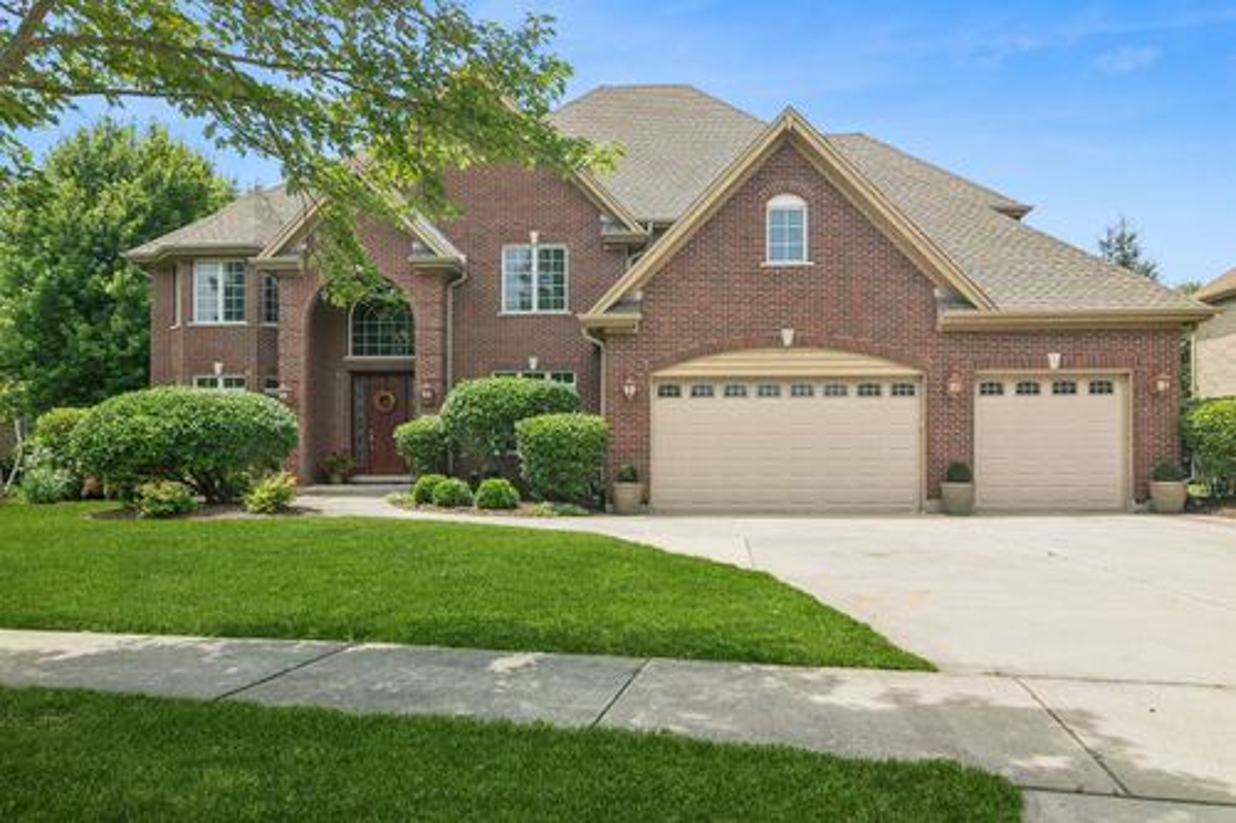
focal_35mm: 22
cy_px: 412
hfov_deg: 78.6
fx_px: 755
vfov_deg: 57.2
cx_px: 618
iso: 200
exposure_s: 1/320
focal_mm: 15
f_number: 8
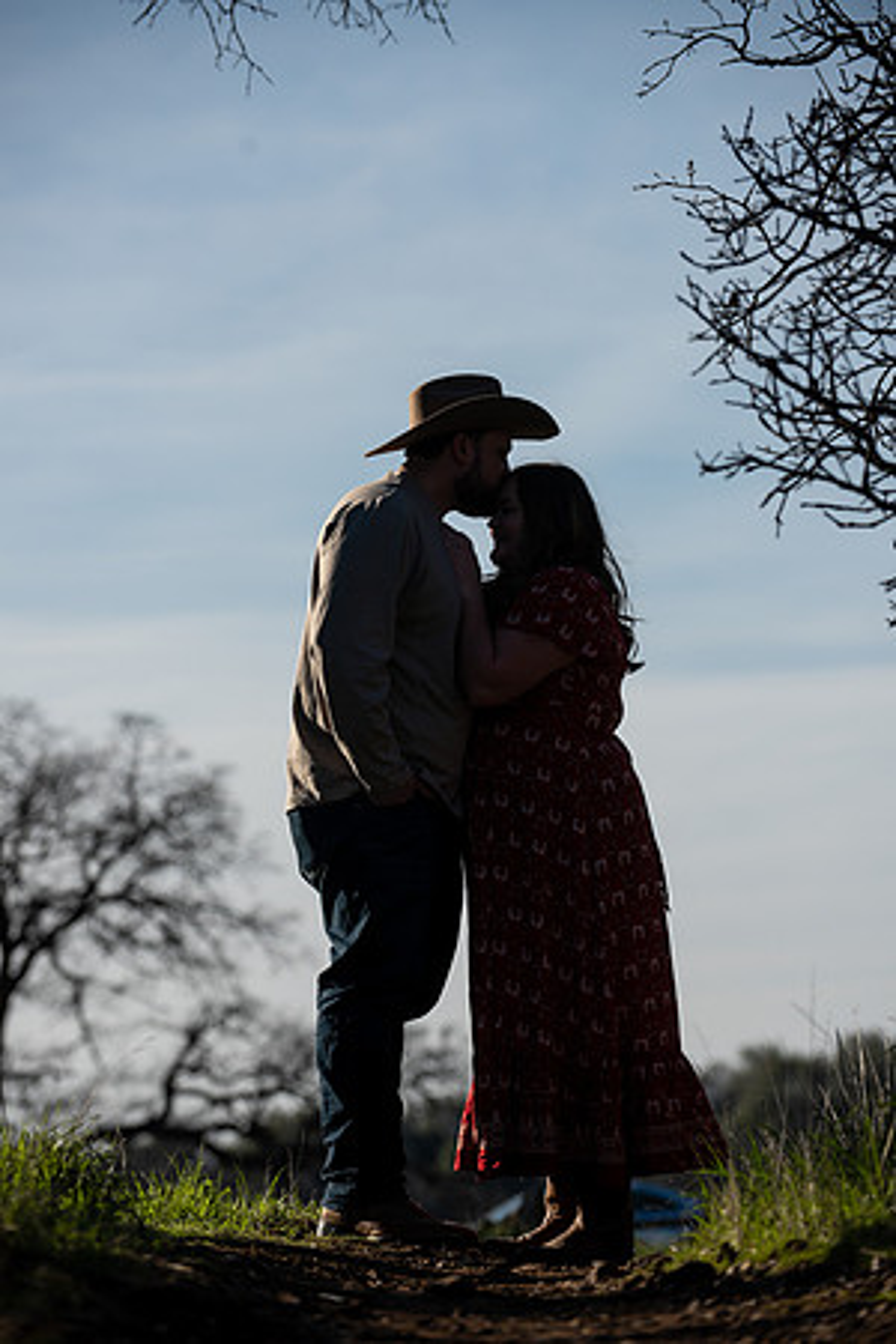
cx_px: 448
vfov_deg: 13.2
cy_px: 672
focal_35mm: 155
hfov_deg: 8.9
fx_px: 5786
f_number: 4.5
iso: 50
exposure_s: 1/1000
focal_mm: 155
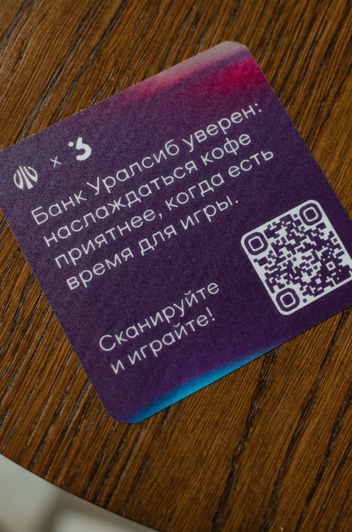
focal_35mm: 52
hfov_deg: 25.6
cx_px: 176
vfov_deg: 37.9
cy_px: 266
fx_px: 773
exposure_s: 1/160
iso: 320
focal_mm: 35
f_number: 3.2
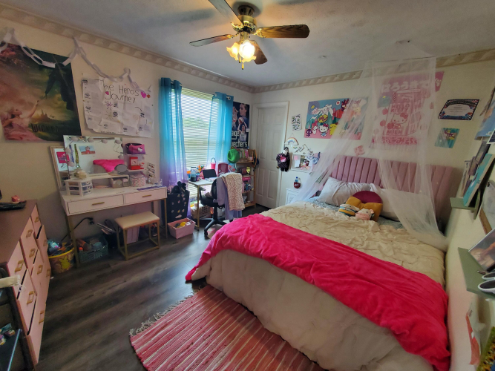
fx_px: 186
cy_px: 186
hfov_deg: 106.2
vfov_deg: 89.9
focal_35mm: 13
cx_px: 248
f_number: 2.2
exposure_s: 1/60
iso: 160
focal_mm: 1.8
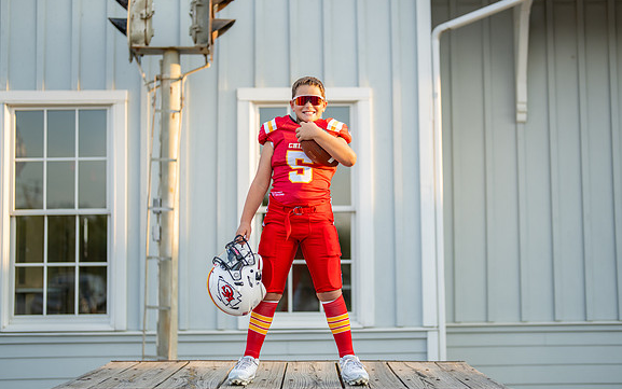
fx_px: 1017
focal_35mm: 60
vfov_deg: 21.7
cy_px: 203
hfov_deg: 34.0
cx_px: 319
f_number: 1.2
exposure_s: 1/2500
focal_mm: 50
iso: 200
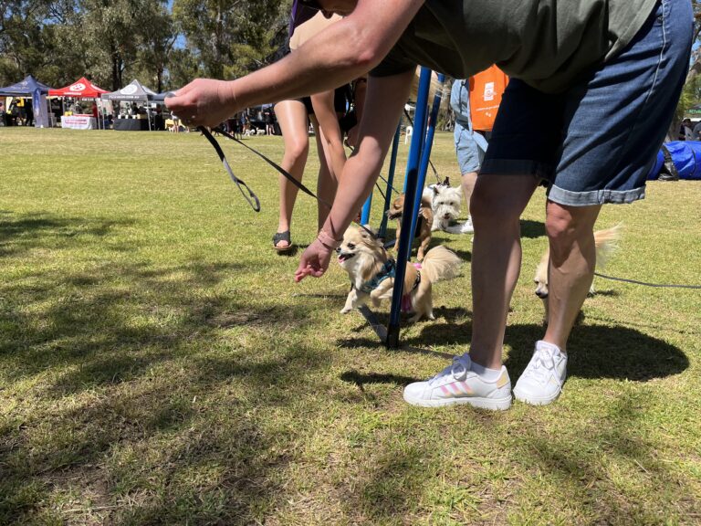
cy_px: 263
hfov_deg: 67.3
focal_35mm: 26
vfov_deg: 53.1
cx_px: 350
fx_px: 527
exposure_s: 1/2571
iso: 50
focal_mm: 5.1
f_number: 1.6
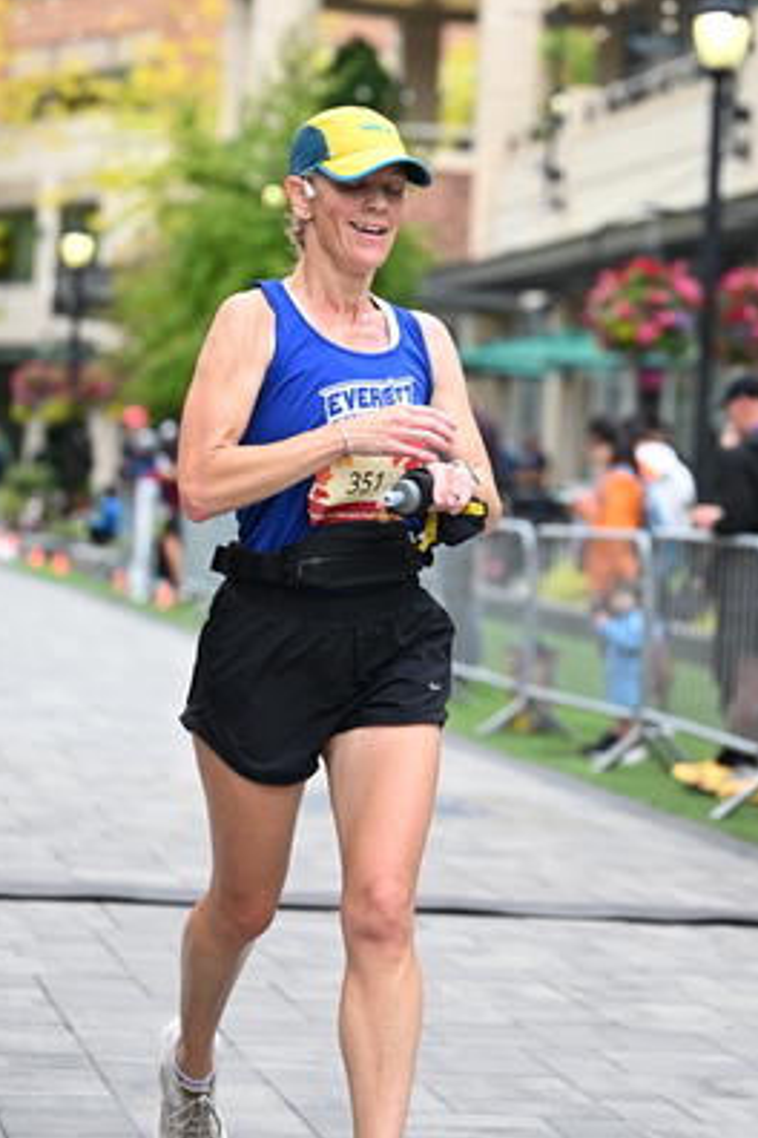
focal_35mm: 114
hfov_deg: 12.0
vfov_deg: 17.9
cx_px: 467
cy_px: 368
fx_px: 3600
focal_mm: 82
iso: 640
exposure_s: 1/1600
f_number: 2.8
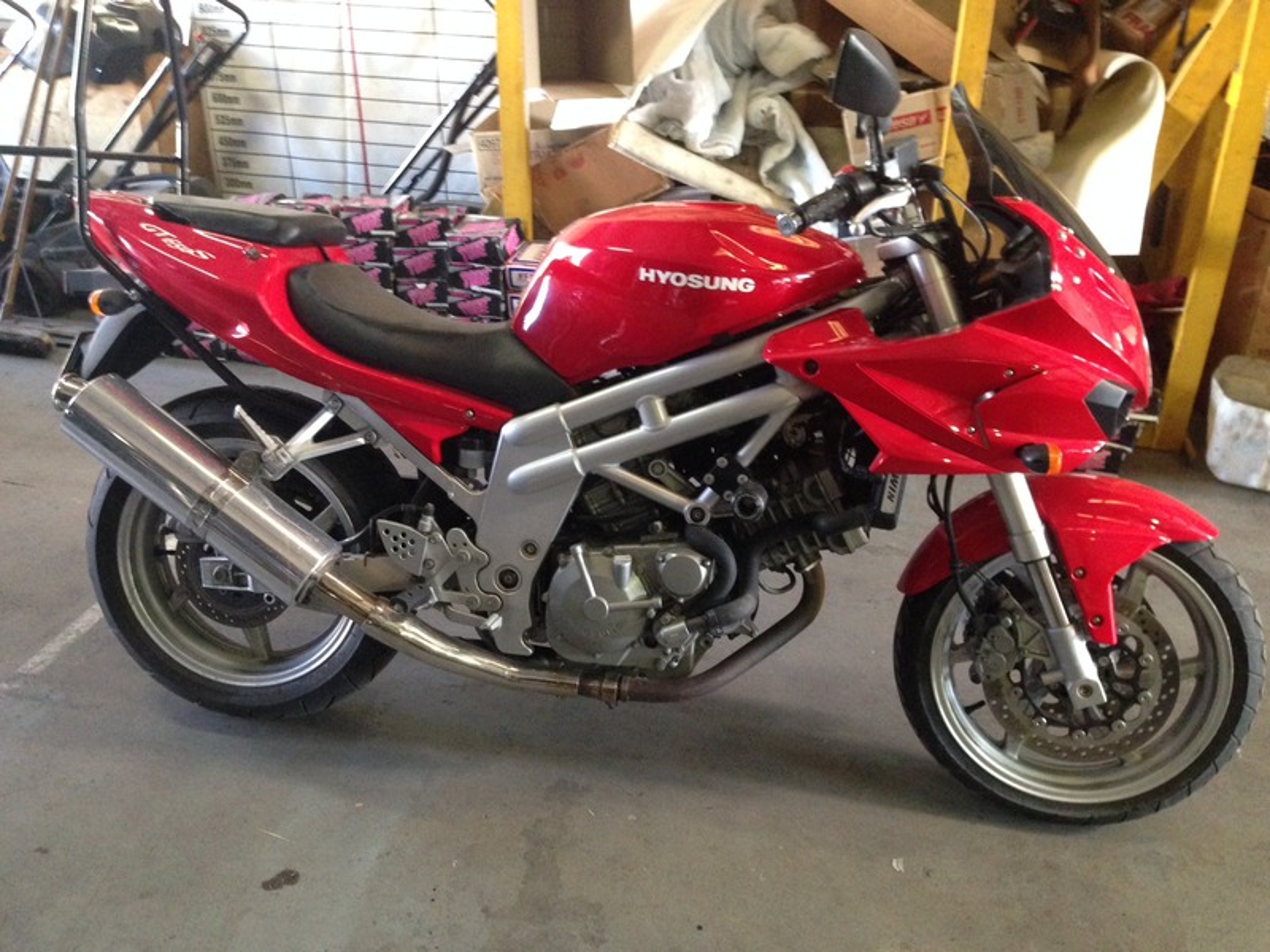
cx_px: 635
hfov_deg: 55.4
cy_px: 476
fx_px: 1211
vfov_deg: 42.9
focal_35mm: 33
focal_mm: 4.12
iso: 320
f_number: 2.4
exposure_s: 1/20
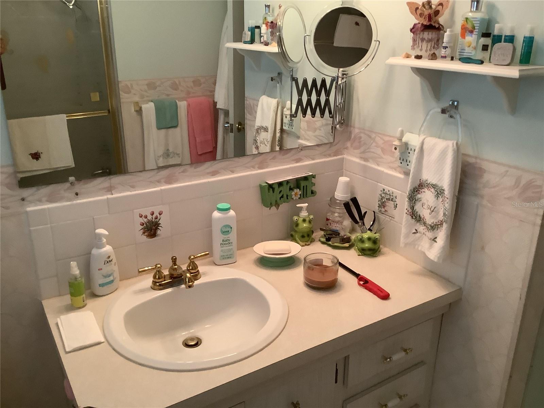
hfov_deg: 58.4
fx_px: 487
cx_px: 272
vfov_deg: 45.4
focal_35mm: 31
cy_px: 204
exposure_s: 1/60
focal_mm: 3.3
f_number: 2.4
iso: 200
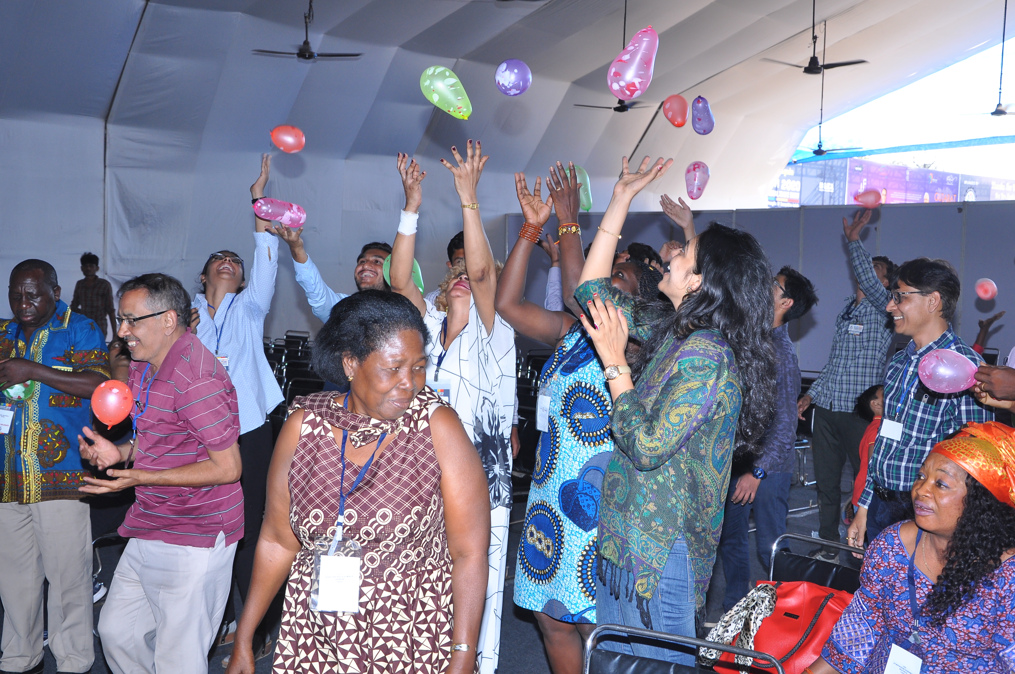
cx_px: 508
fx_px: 1267
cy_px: 337
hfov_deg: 43.7
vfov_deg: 29.8
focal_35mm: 45
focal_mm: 30
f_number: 7.1
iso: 320
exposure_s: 1/125
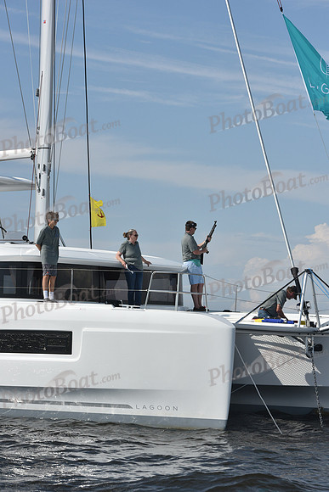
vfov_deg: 20.0
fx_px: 1397
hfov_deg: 13.4
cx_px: 164
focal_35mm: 102
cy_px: 246
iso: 320
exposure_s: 1/1250
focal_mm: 102
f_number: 10
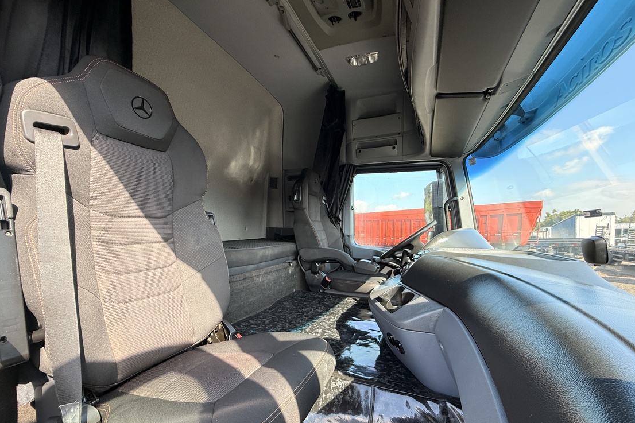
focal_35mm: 15
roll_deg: +0.9
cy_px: 240
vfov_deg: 76.9
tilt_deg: -1.9
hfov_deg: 100.4
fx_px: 265
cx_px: 316
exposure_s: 1/130
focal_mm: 2.22
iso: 64
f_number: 2.2
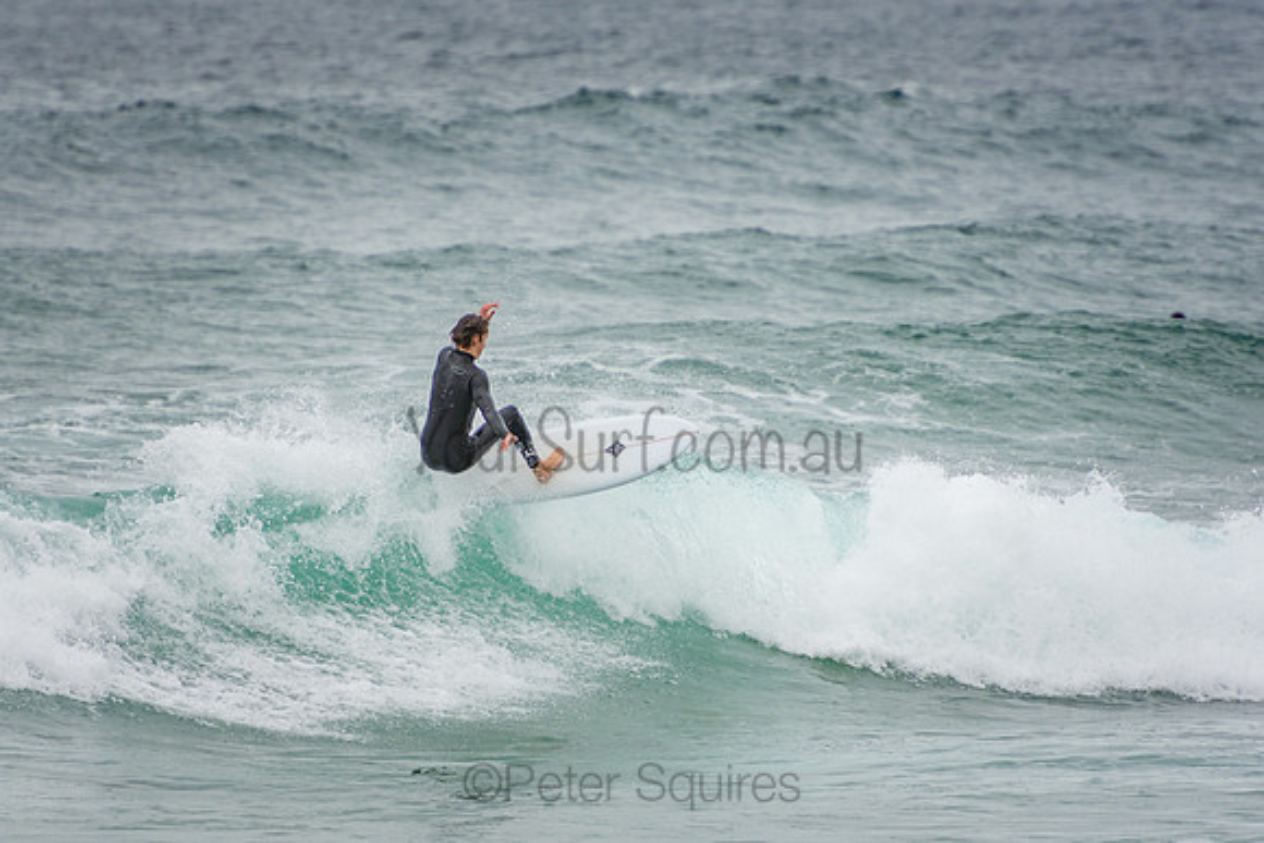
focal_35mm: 585
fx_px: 20544
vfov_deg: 2.4
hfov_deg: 3.5
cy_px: 422
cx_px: 632
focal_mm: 390
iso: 250
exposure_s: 1/1600
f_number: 5.6
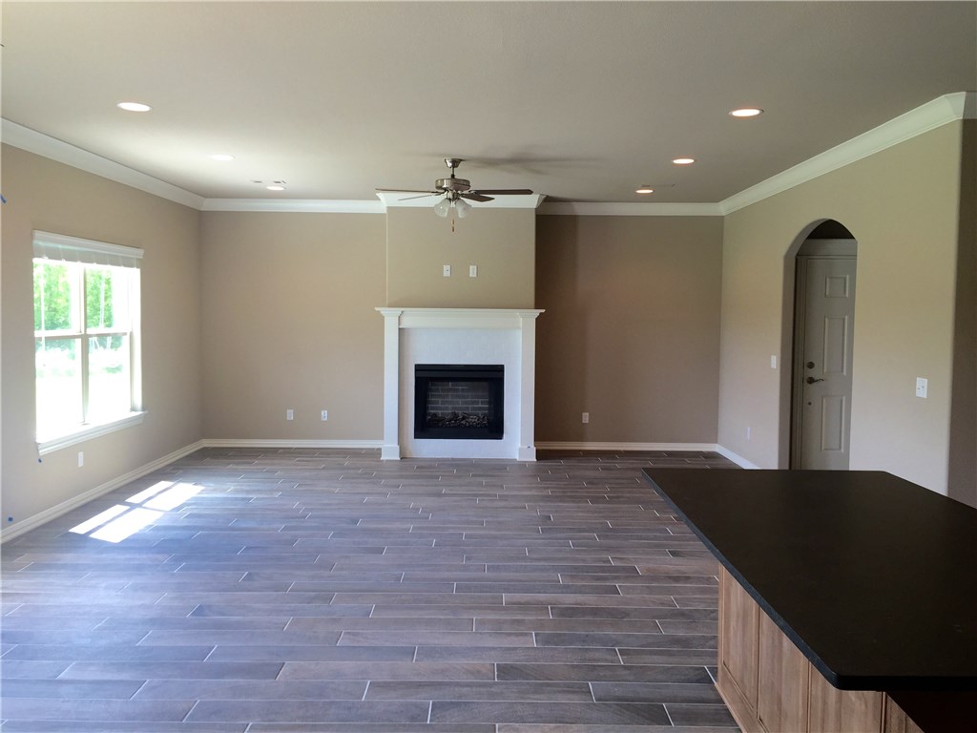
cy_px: 366
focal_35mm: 29
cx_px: 488
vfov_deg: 48.2
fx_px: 818
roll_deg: -1.2
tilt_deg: -3.1
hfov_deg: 61.7
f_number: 2.2
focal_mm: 4.15
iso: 32
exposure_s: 1/40
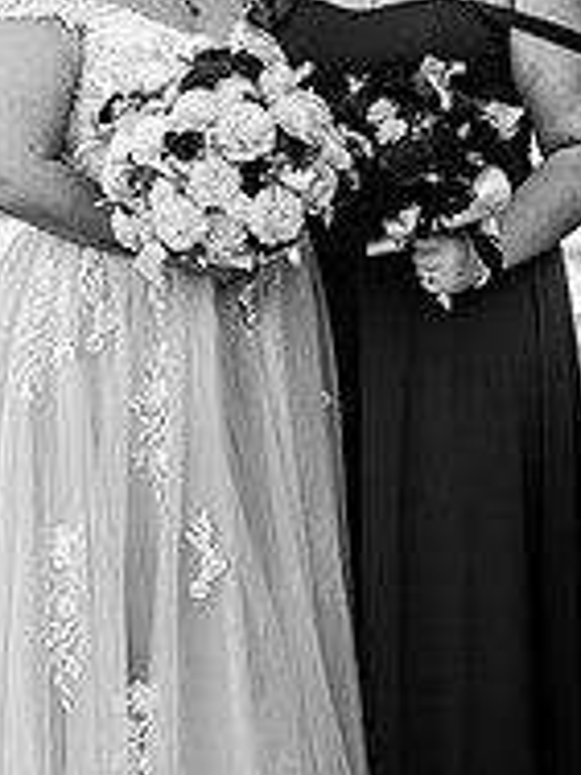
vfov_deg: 6.9
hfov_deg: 5.2
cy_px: 326
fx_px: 6445
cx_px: 280
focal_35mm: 288
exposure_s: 1/1250
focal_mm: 125
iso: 400
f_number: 2.8
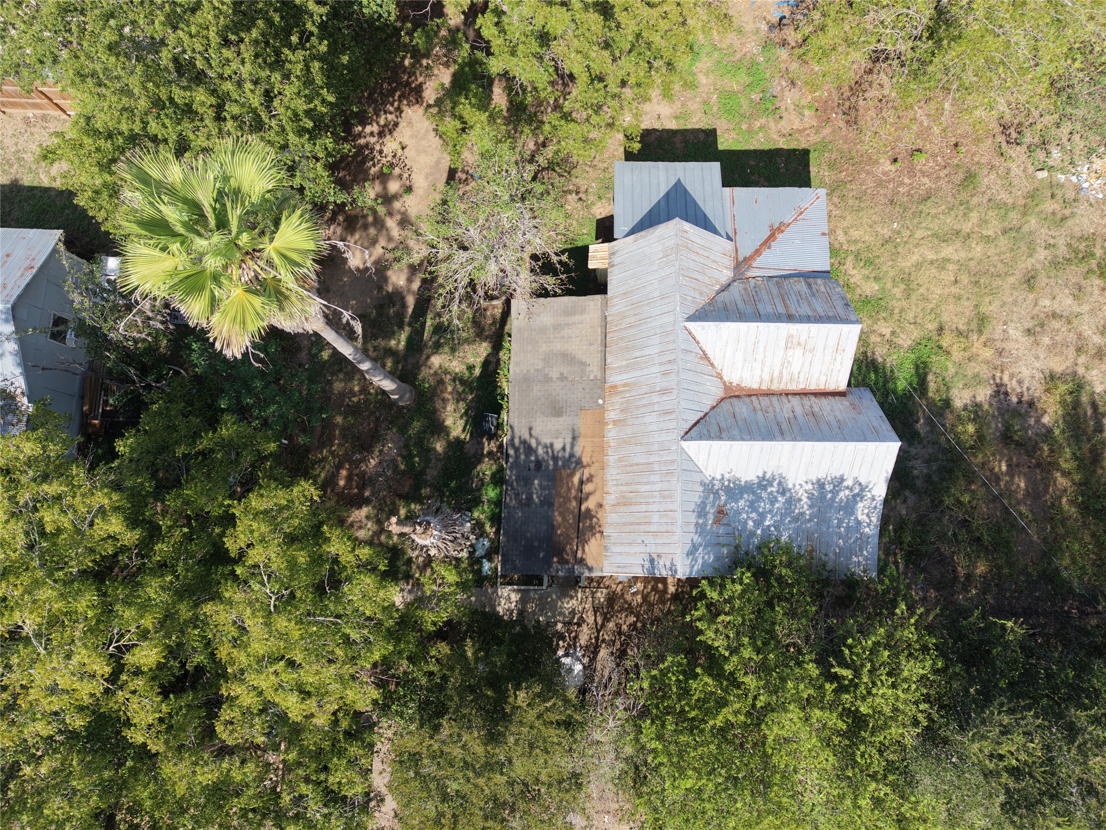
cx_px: 553
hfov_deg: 71.6
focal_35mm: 24
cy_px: 415
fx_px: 767
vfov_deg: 56.8
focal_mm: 8.67
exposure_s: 1/1000
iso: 100
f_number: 1.8
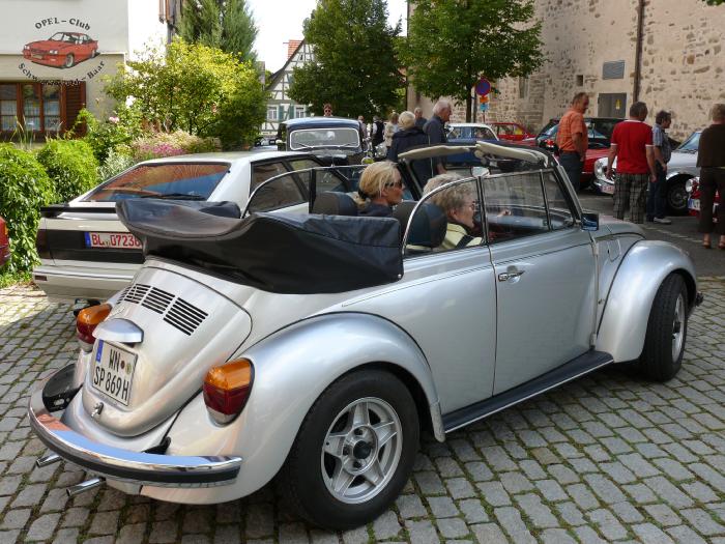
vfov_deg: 38.7
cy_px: 272
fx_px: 775
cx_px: 362
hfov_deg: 50.1
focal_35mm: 37
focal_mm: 7.7
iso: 100
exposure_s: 1/200
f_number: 5
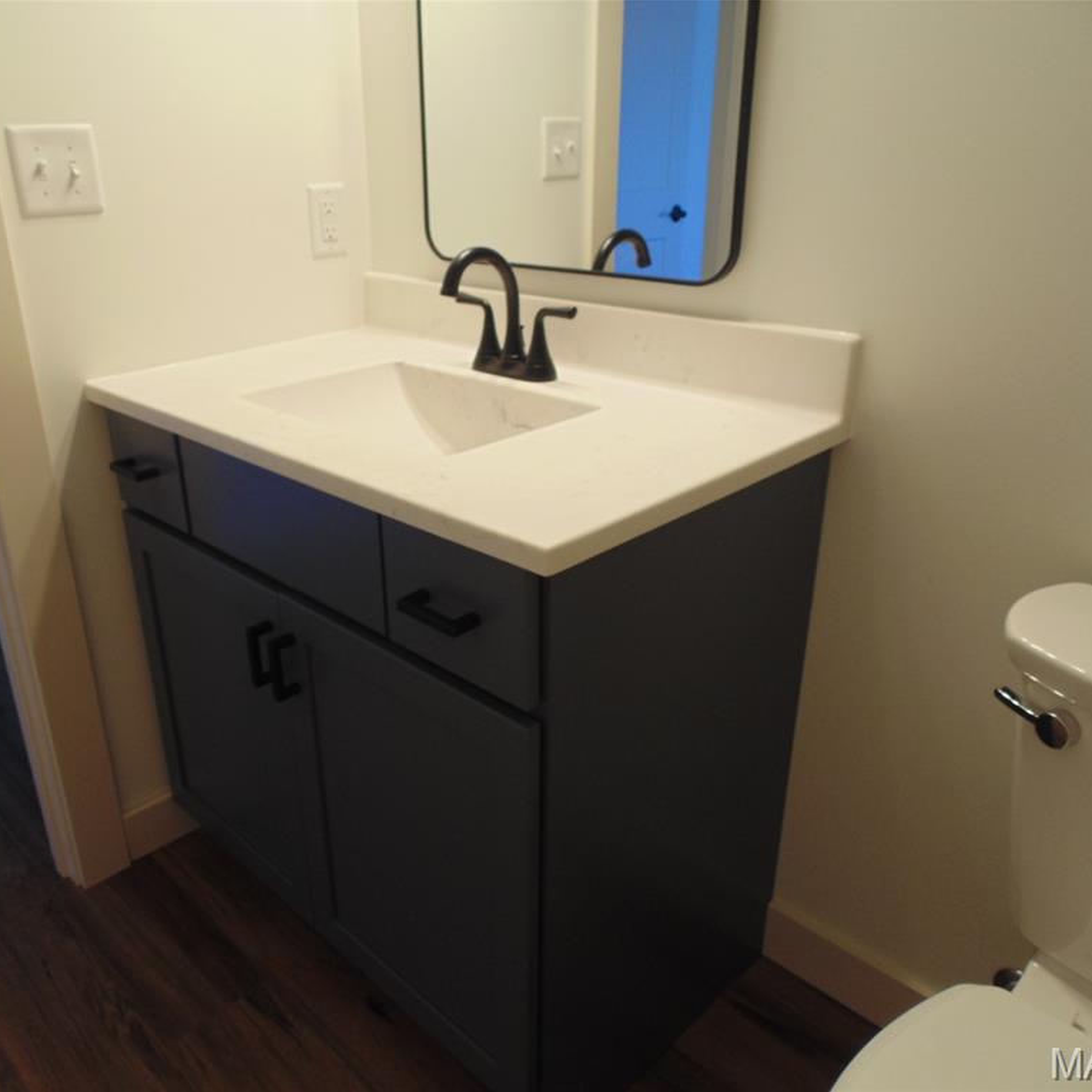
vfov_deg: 60.9
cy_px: 546
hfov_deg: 60.7
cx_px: 463
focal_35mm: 26
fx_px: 928
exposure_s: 1/40
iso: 80
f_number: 3.1
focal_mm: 4
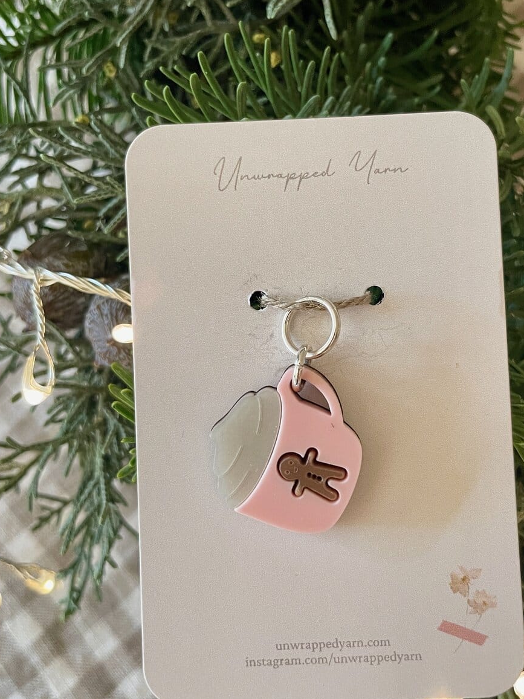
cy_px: 334
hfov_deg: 39.6
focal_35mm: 36
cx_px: 296
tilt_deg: -84.8
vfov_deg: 51.3
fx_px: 727
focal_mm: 4.2
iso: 200
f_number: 1.6
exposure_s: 1/60
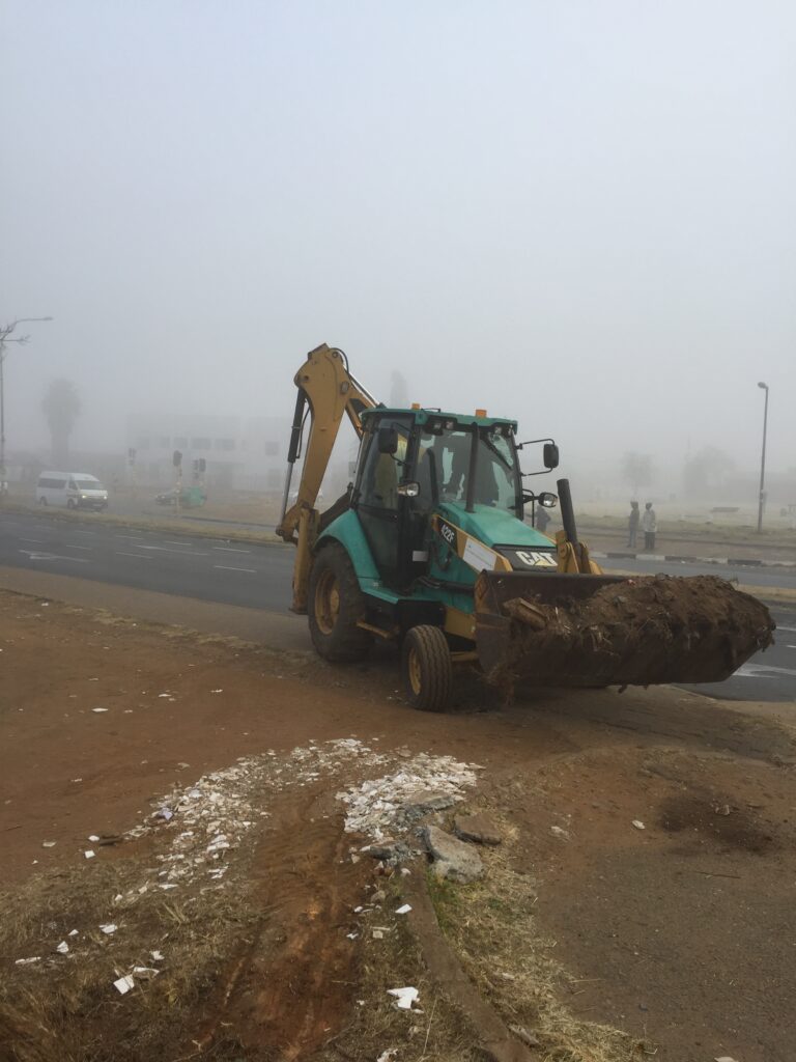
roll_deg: -4.6
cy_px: 531
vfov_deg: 61.7
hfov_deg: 48.2
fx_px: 889
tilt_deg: -1.3
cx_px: 398
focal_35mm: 29
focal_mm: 4.15
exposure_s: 1/319
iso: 32
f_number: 2.2
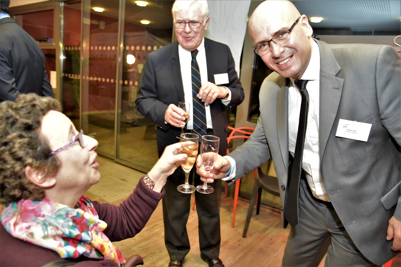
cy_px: 134
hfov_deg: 73.7
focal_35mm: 24
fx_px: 267
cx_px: 200
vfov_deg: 53.2
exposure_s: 1/60
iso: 3200
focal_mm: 24
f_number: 4
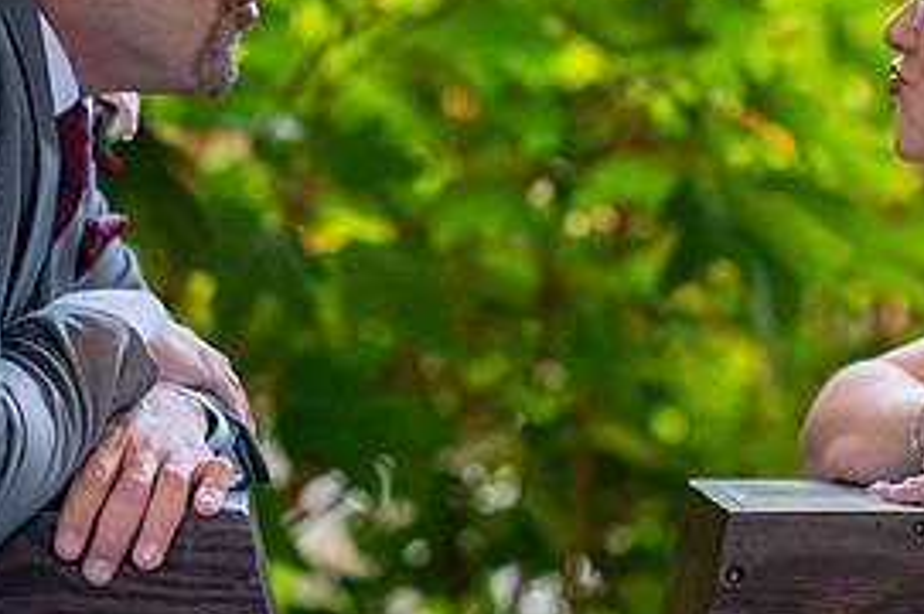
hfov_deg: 11.3
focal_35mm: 182
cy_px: 89
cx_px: 583
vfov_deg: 7.5
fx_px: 4666
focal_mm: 85
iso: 640
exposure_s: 1/1600
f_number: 2.2
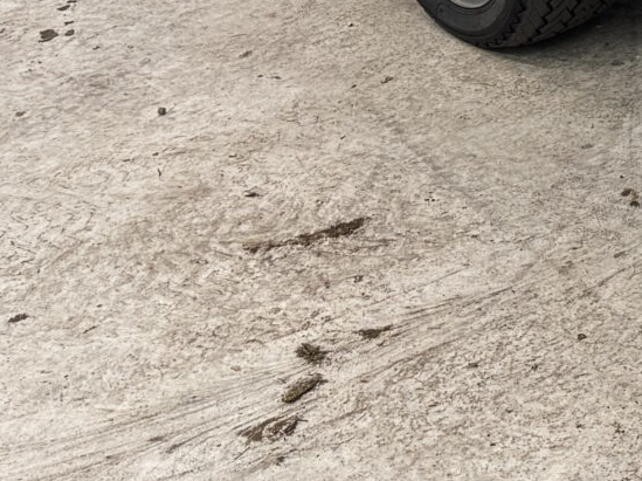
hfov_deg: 14.9
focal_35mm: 112
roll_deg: +0.6
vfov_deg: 11.9
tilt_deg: -16.4
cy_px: -462
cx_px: 1222
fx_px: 2076
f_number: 1.78
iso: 100
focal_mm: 6.76
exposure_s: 1/120
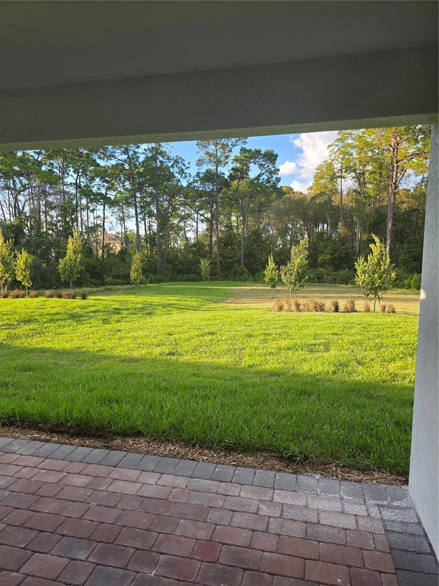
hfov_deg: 58.9
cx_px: 220
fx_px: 389
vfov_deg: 73.9
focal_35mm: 23
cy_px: 293
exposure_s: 1/359
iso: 25
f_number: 1.7
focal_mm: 6.3
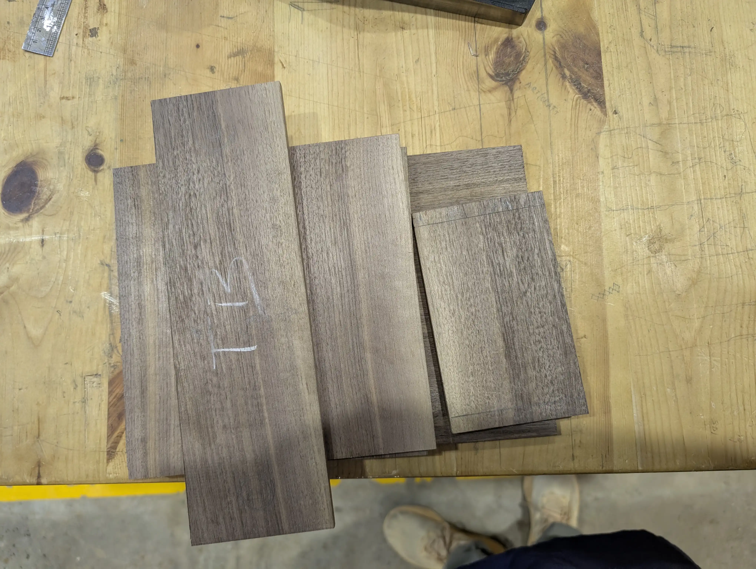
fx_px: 525
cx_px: 378
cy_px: 284
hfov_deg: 71.5
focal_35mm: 24
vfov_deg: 56.9
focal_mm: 6.9
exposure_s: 1/100
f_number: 1.68
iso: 501
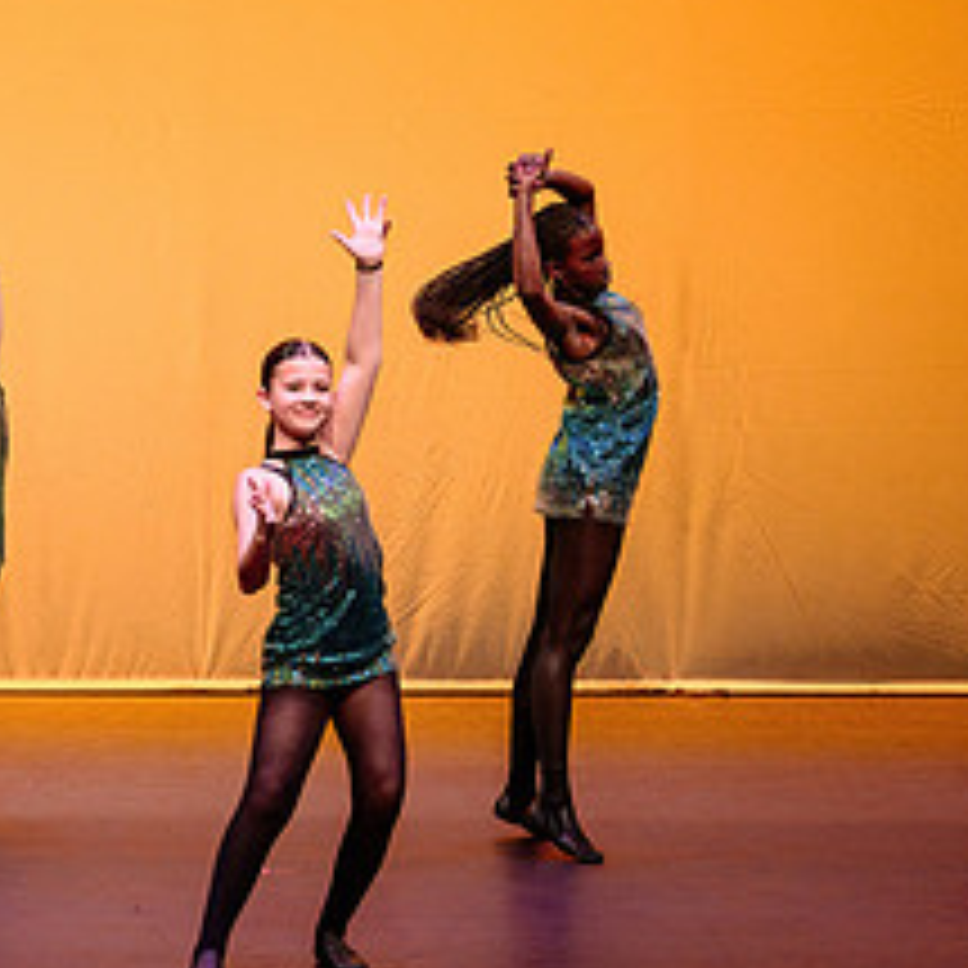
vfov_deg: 7.4
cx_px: -100
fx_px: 7435
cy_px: 514
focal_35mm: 235
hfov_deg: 7.4
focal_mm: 100
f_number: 3.5
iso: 1250
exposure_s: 1/400
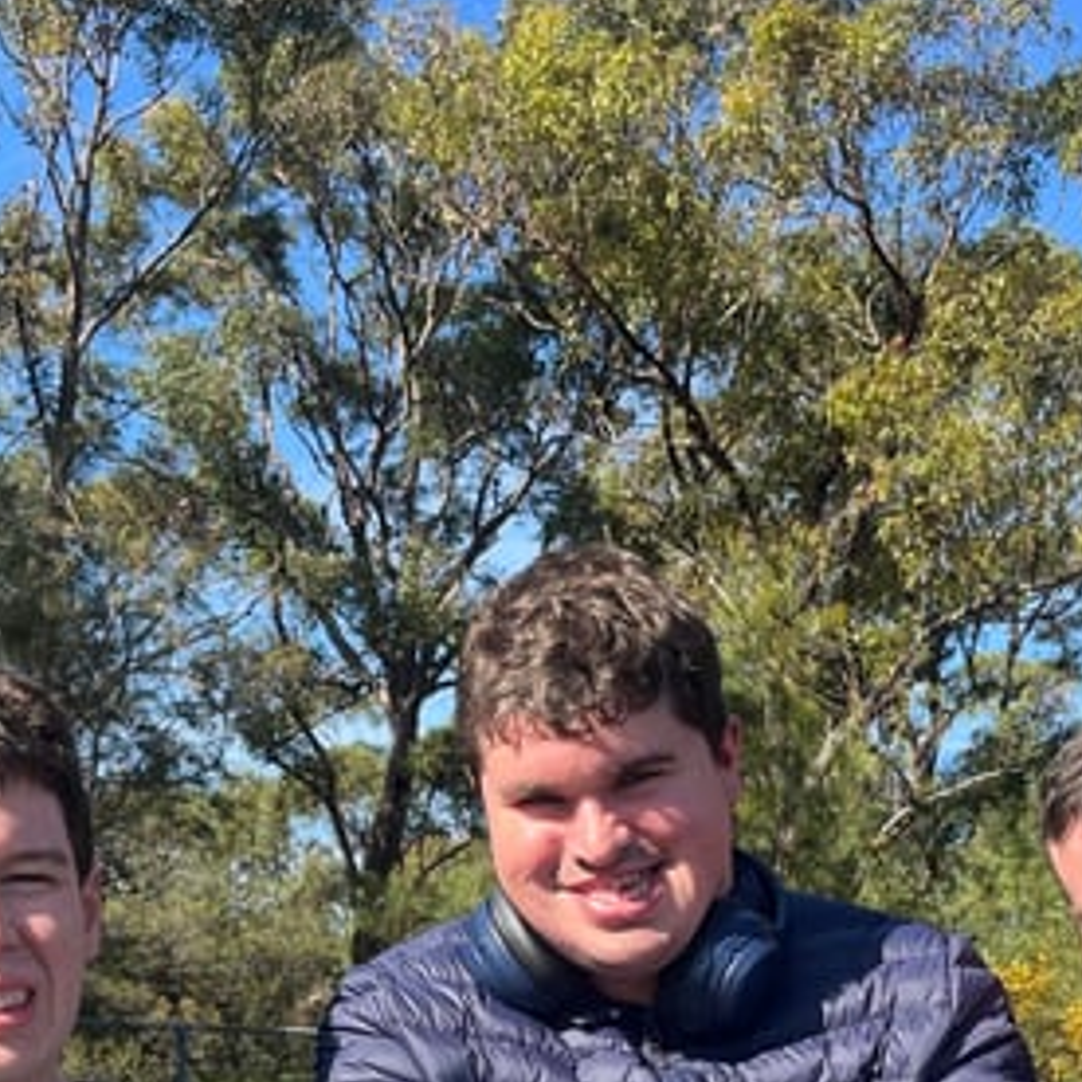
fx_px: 2263
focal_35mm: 64
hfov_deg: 26.8
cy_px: 1027
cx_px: 659
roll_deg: -1.8
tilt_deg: +1.5
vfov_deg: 25.8
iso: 50
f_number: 1.6
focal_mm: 5.1
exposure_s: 1/2222
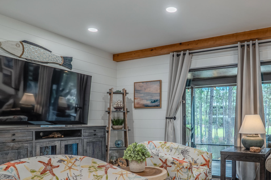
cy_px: 125
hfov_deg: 62.6
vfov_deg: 44.1
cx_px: 172
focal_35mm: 29
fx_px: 218
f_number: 4.5
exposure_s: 1/40
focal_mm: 16
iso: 200
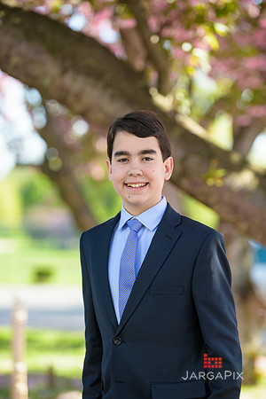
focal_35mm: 130
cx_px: 133
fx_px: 1441
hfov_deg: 10.5
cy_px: 200
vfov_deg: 15.8
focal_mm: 130
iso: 400
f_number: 3.2
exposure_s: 1/1600
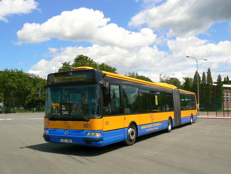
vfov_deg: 39.7
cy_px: 87
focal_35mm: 36
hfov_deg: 51.4
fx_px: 240
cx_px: 116
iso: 100
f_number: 4.5
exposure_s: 1/1300
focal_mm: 6
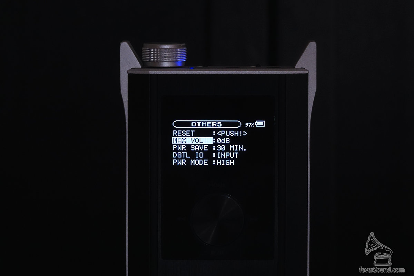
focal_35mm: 195
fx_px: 2242
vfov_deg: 7.0
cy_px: 138
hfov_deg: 10.5
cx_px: 207
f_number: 8
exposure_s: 1/15
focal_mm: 71.67
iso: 800
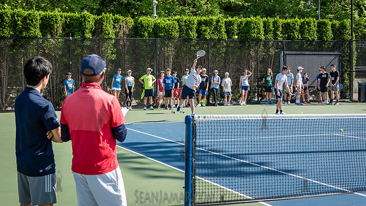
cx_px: 182
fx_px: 631
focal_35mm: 65
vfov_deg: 18.5
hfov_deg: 32.4
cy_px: 88
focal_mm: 60
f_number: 4.5
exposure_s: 1/640
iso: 200
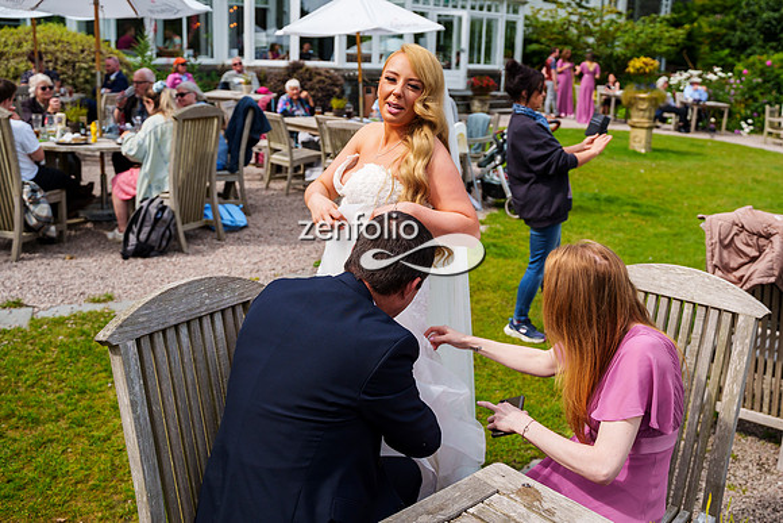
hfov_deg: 55.7
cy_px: 216
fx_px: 740
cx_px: 424
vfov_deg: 38.7
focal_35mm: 34
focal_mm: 29
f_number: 3.5
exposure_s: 1/5000
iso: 320
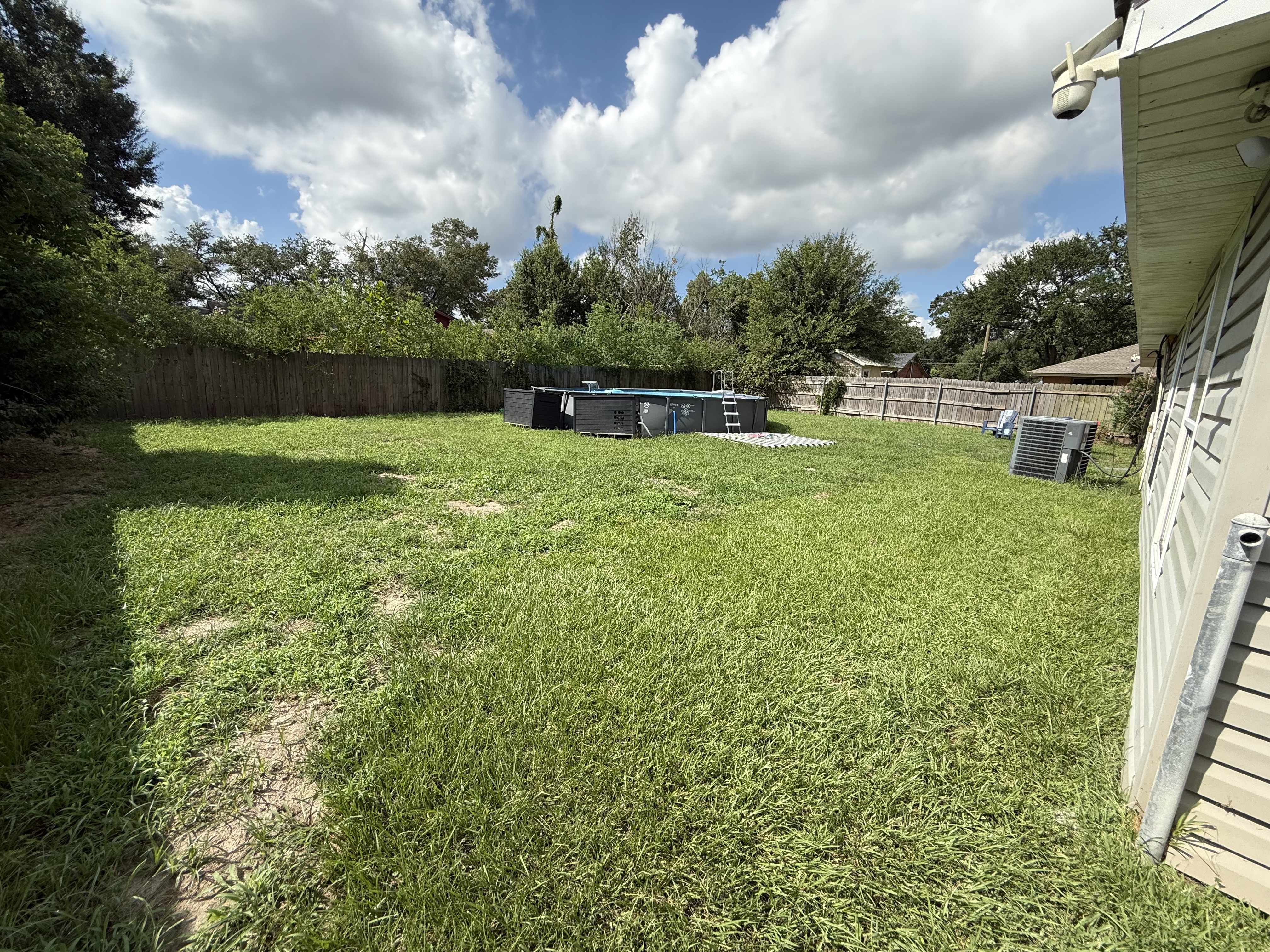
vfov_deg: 85.7
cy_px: 476
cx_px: 635
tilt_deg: -10.8
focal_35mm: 14
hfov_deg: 102.1
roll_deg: -2.5
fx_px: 514
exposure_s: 1/1235
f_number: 2.2
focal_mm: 2.22
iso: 50
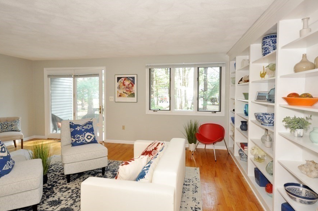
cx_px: 155
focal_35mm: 21
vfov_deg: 59.3
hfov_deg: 81.3
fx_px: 185
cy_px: 98
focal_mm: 12
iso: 640
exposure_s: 1/60
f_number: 4.5
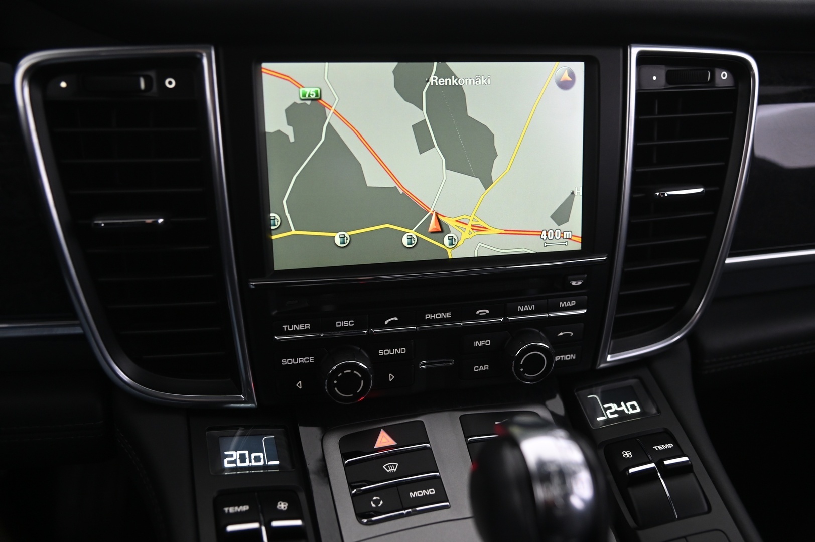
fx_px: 769
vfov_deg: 38.8
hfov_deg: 55.8
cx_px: 408
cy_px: 271
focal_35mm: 34
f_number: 4
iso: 2000
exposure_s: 1/25
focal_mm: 34
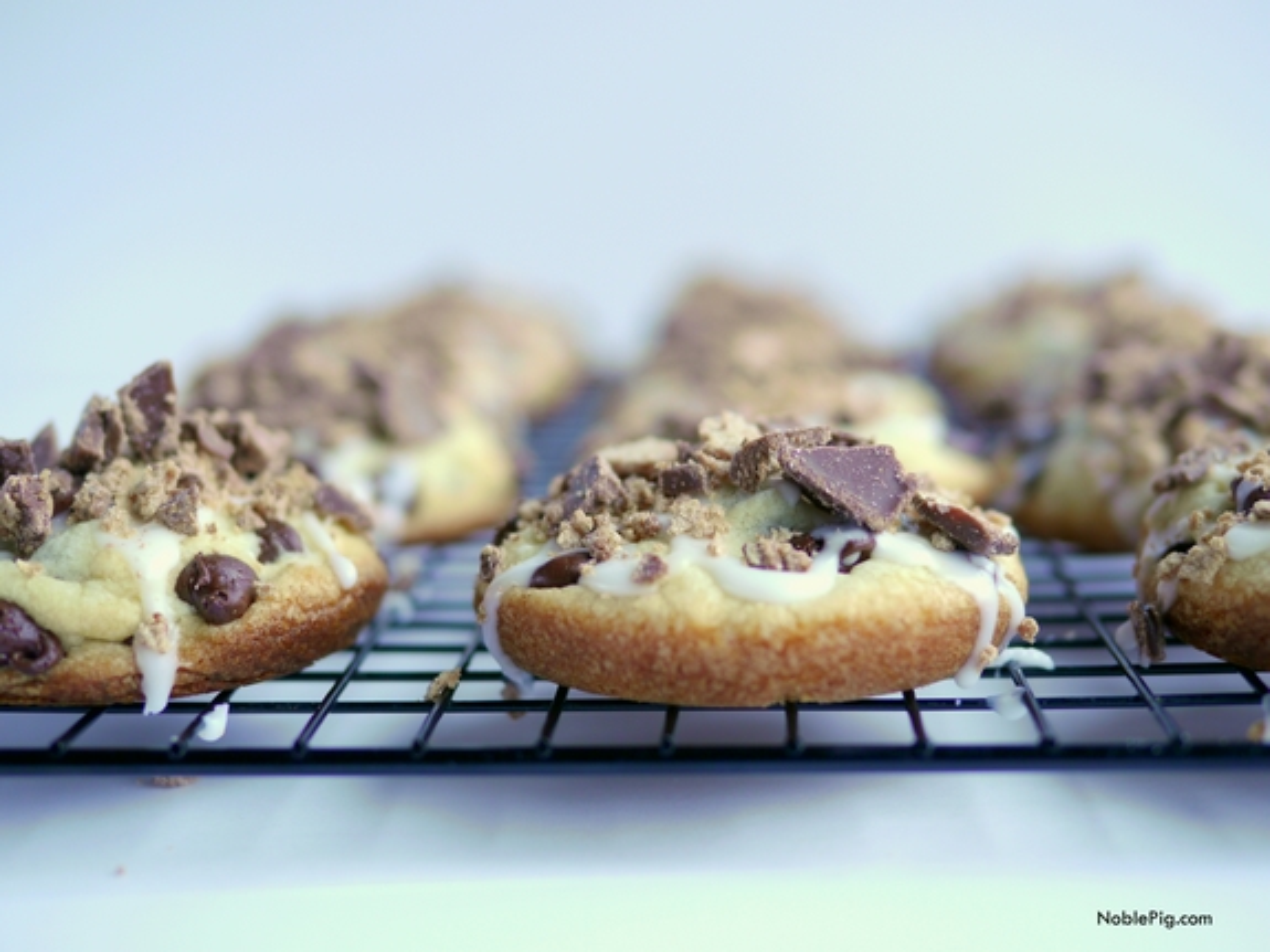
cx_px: 635
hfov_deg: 38.2
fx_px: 1834
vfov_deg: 29.1
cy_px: 476
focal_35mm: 50
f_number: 2
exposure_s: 1/200
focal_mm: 25
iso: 100
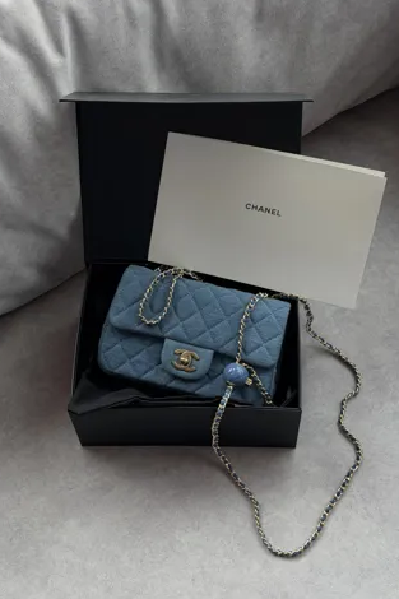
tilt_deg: -58.3
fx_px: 848
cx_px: 210
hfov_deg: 26.5
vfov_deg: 38.9
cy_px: 302
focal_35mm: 51
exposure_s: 1/112
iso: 100
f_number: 1.78
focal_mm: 6.76
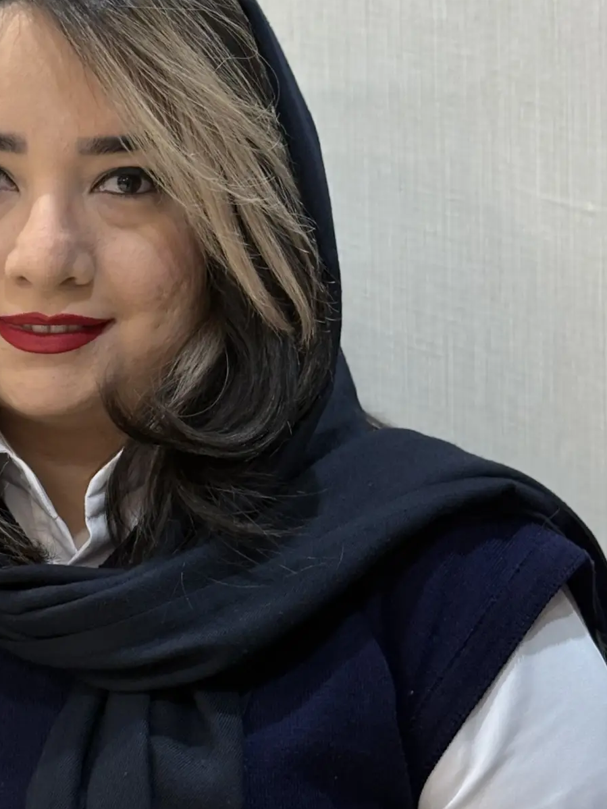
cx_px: -16
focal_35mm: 111
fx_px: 2596
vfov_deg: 17.7
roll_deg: +2.3
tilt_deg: -6.5
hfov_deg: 13.1
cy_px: 468
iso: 100
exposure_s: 1/33
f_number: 1.6
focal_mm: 5.96
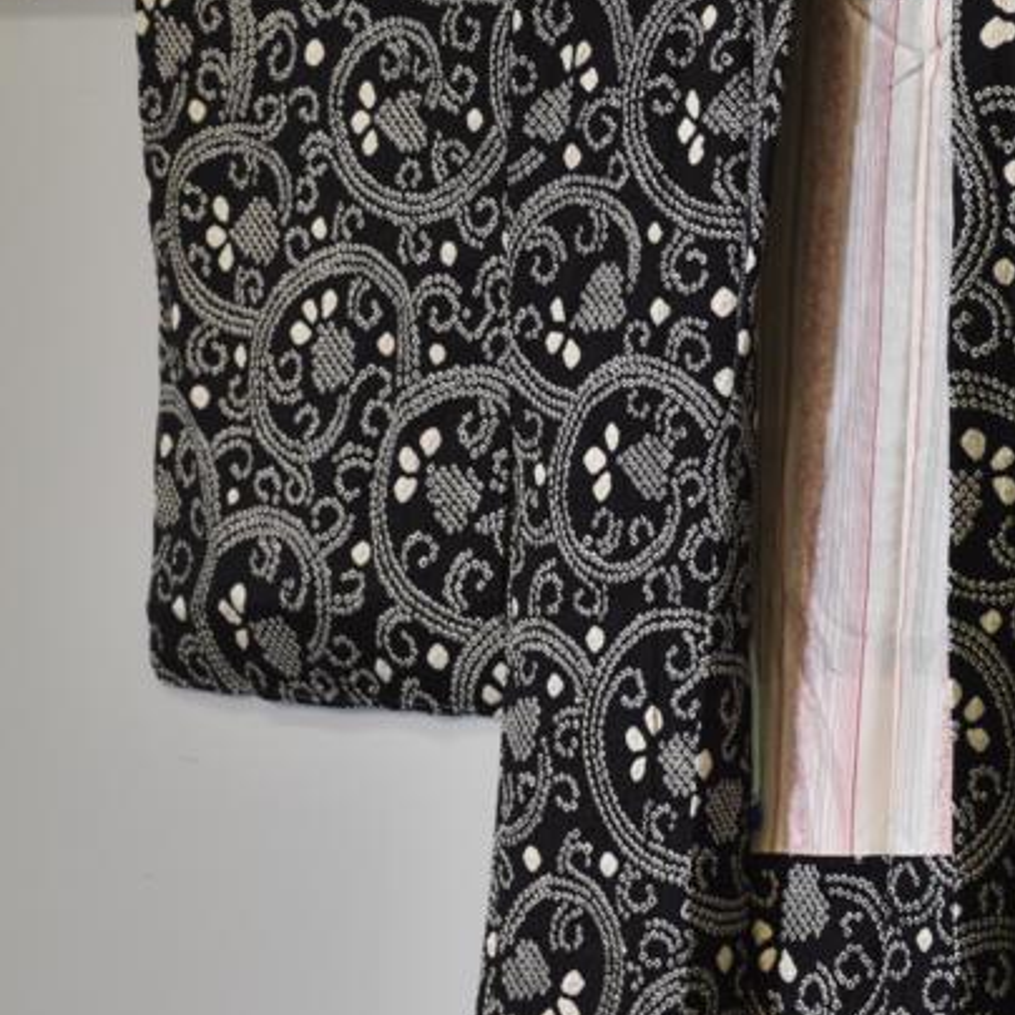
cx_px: 1098
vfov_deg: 9.8
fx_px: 5905
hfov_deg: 9.7
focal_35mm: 178
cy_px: 672
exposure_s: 1/60
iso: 400
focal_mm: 52
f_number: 4.8
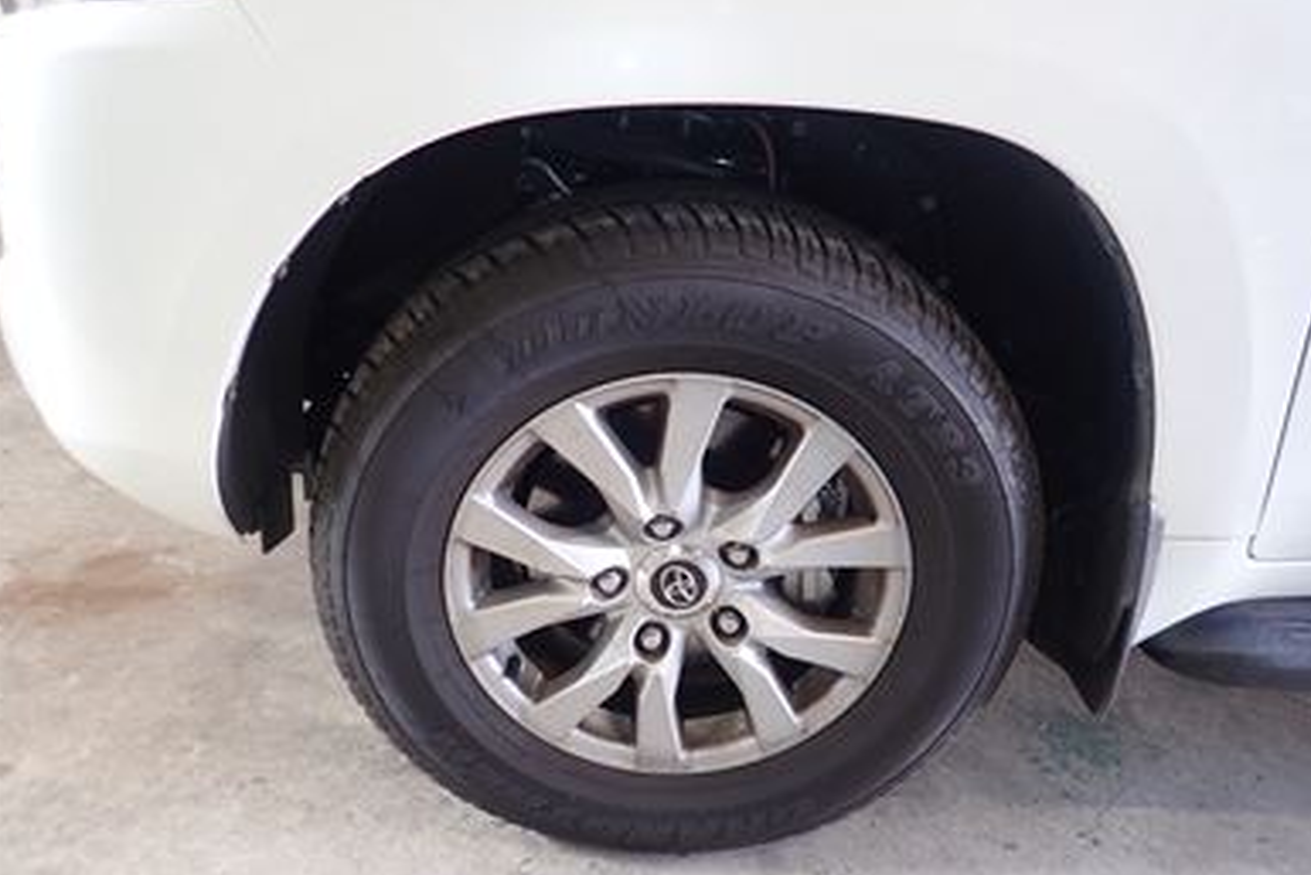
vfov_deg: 47.9
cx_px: 657
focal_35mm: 27
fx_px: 984
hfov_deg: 67.4
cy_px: 470
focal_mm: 4.5
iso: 200
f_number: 2
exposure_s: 1/30
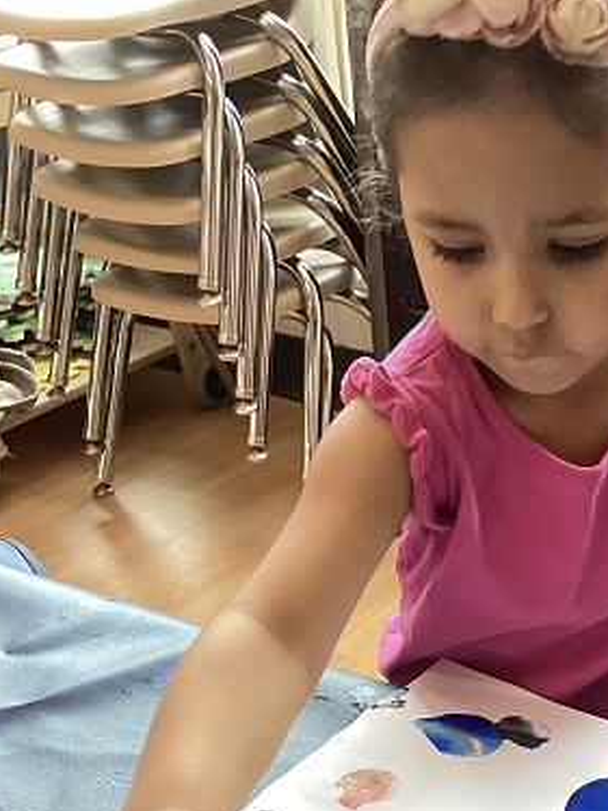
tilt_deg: -34.5
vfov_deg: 34.2
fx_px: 1289
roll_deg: +2.2
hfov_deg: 26.1
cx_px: 483
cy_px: 608
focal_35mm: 55
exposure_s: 1/60
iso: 125
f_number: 2.4
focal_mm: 3.3
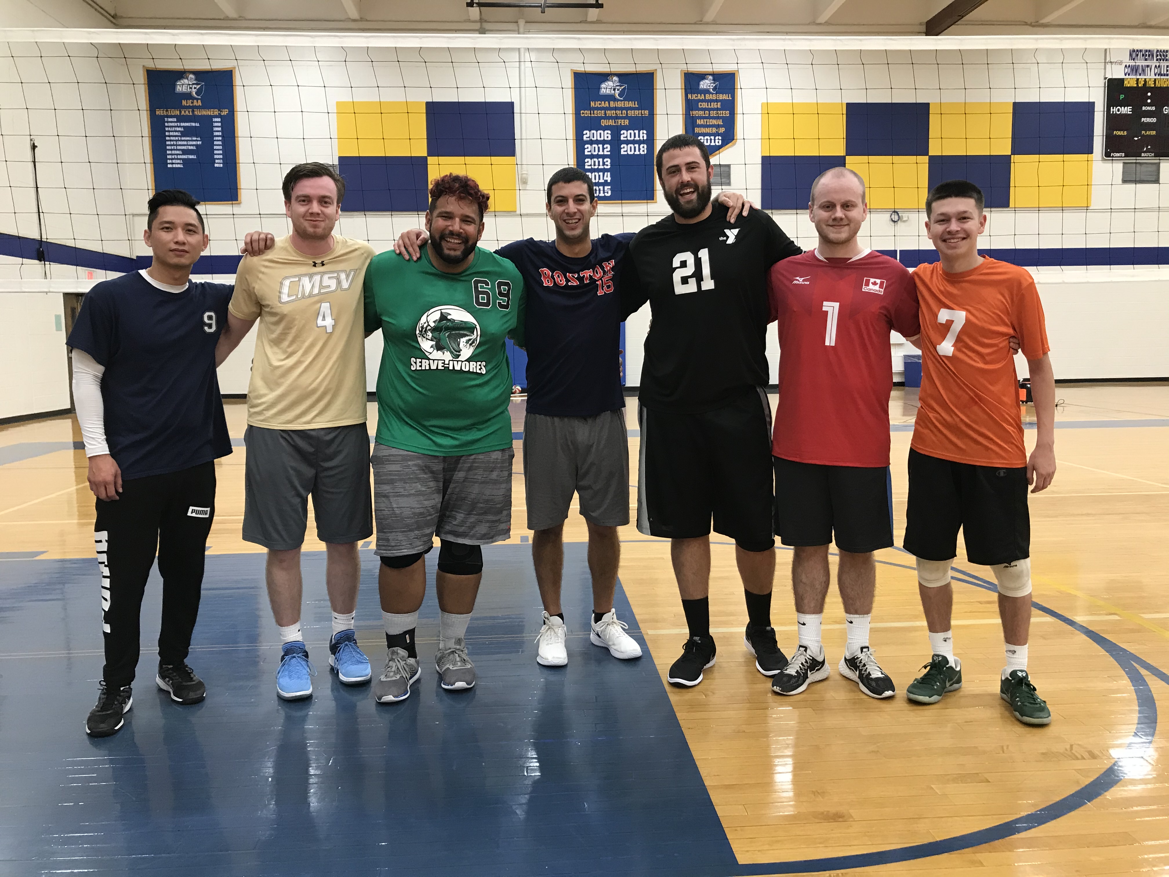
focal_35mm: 28
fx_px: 946
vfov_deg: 49.7
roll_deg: +1.3
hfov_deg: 63.4
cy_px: 438
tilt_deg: -4.8
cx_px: 584
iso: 32
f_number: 1.8
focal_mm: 3.99
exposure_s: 1/30
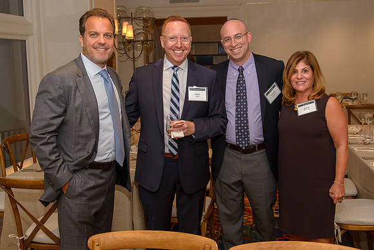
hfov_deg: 44.7
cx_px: 198
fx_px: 454
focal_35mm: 44
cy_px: 122
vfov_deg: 30.7
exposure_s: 1/50
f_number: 5.6
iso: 800
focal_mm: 38
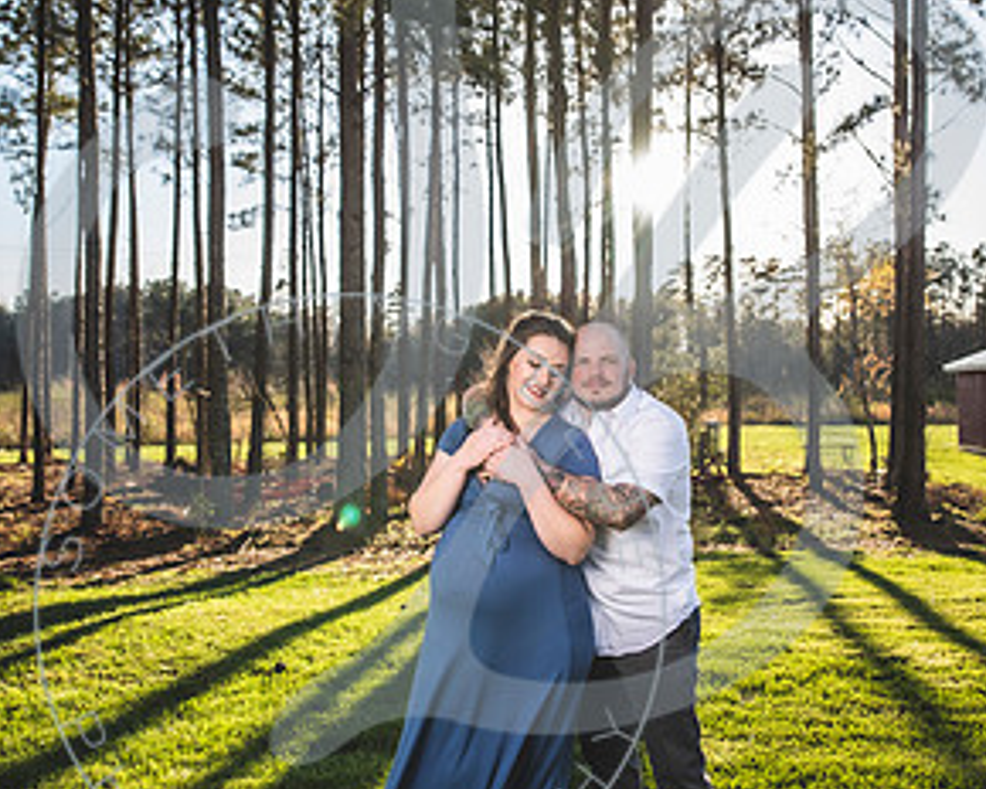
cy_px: 350
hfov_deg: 51.5
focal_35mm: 35
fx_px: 1021
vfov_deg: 42.2
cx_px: 503
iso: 100
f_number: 2.8
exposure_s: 1/640
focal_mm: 24
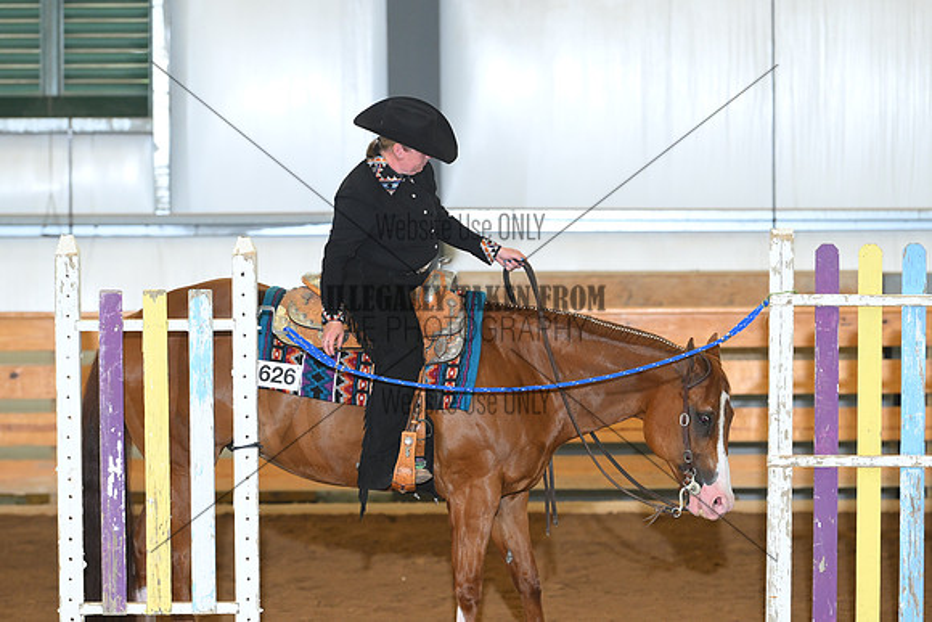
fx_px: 6603
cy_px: 311
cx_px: 466
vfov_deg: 5.4
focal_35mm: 255
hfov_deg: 8.1
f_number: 3.5
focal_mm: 170
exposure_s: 1/206
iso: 800
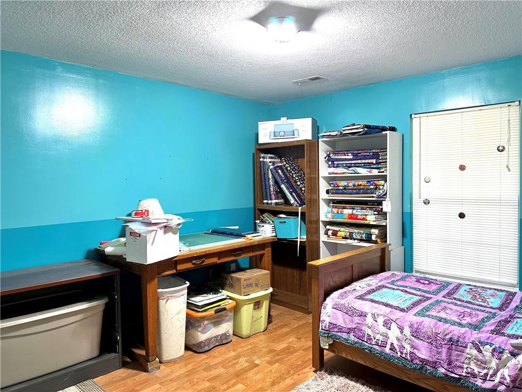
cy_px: 196
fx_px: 362
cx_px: 261
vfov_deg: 56.8
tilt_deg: -1.5
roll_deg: +0.7
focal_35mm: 24
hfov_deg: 71.6
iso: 160
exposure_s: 1/120
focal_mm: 6.86
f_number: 1.78
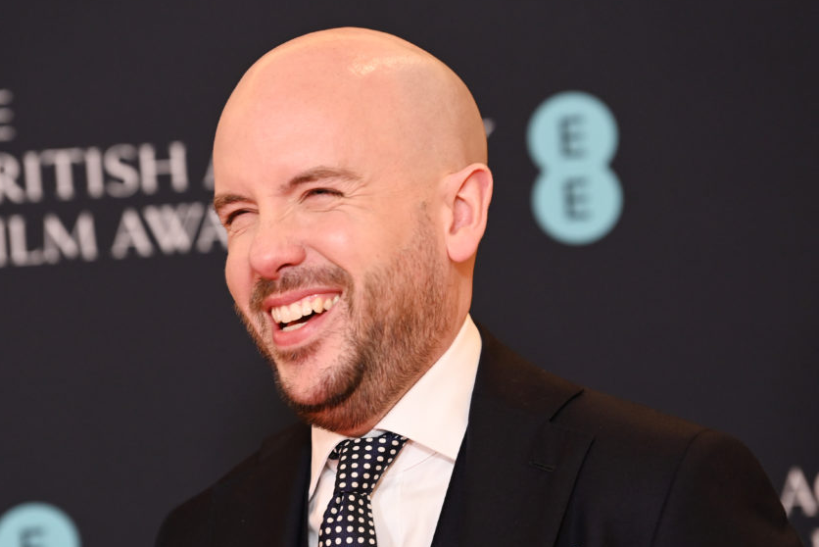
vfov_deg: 5.6
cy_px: 328
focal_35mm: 245
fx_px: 5575
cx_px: 364
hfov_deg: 8.4
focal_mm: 200
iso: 2500
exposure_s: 1/320
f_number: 4
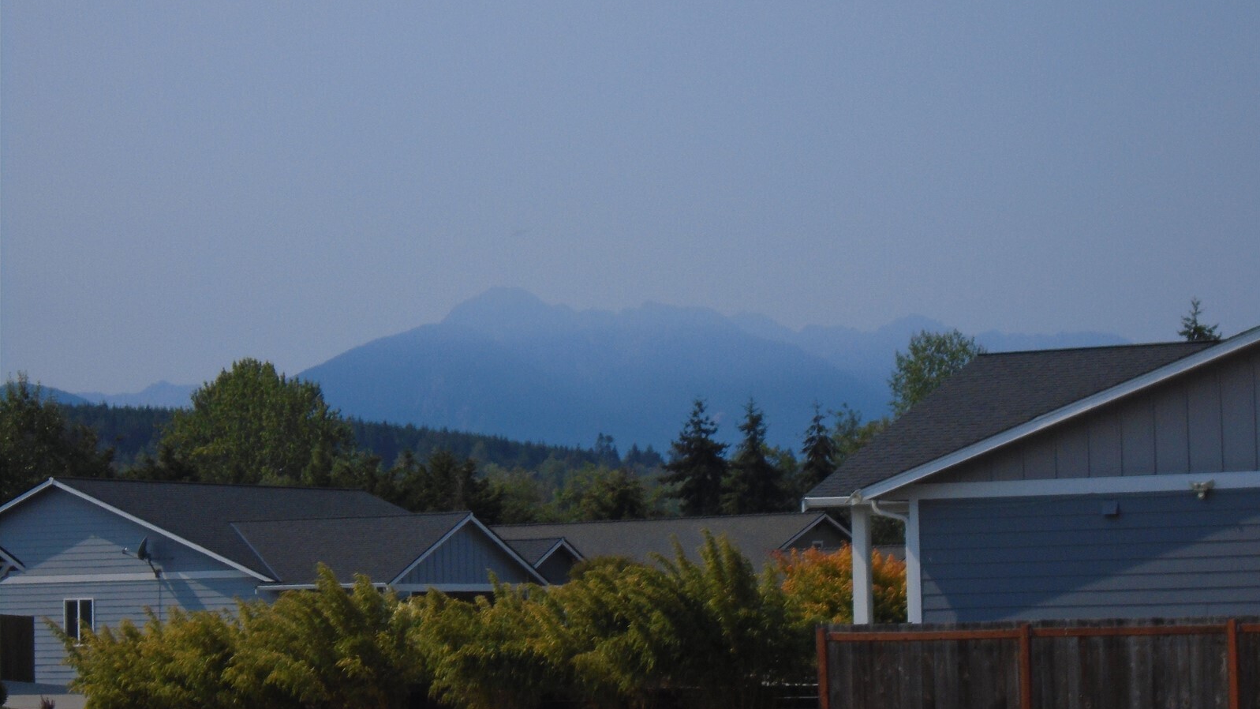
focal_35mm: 119
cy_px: 318
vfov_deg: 10.2
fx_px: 3975
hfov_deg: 18.0
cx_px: 630
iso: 160
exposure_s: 1/250
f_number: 14.5
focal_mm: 19.3
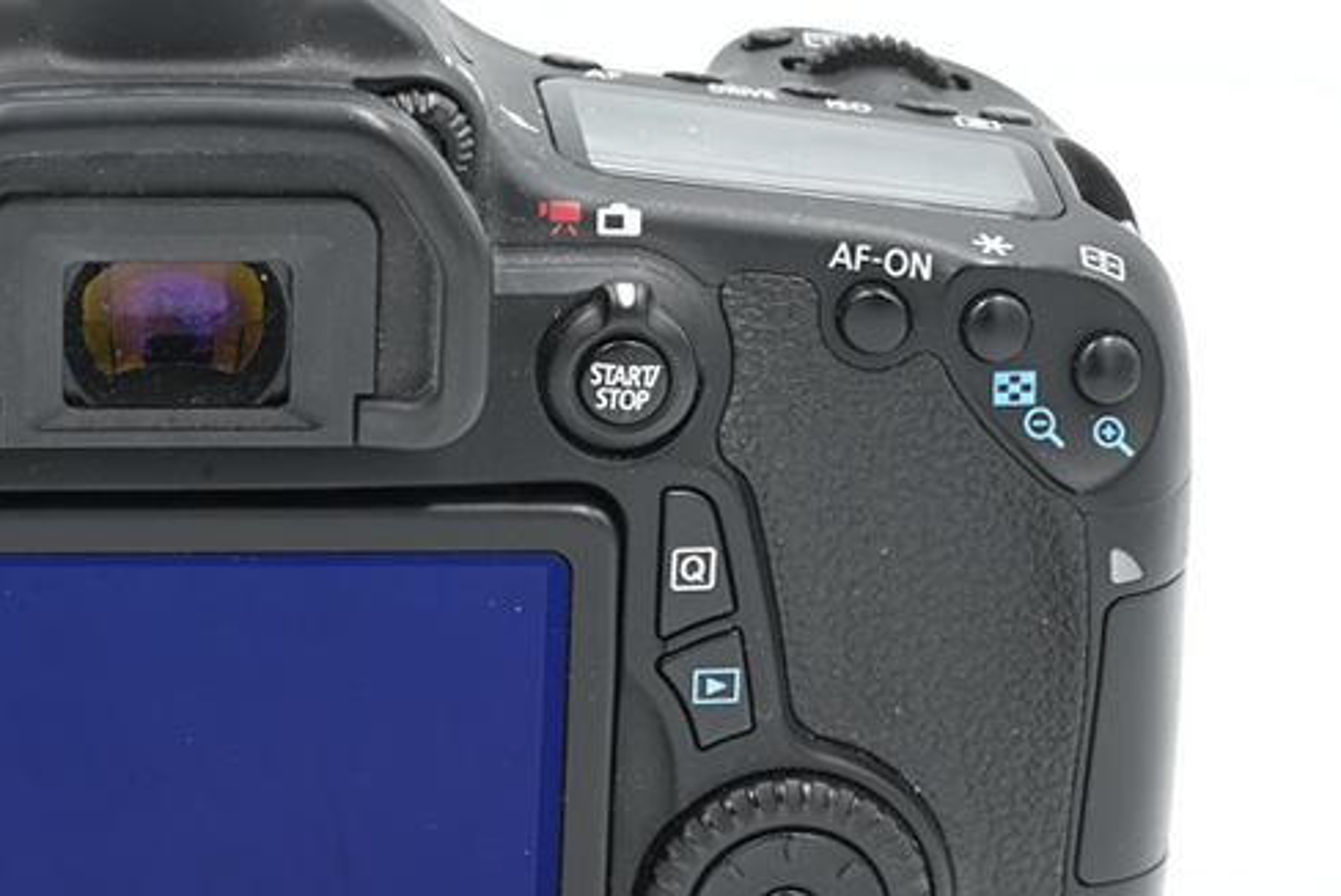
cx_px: 341
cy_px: 579
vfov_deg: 9.2
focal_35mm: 149
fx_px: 5553
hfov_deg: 13.7
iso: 200
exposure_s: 1/13
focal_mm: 75
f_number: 14
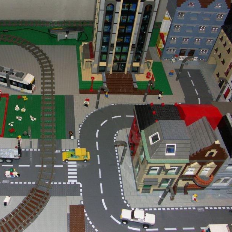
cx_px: 58
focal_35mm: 41
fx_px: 311
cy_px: 111
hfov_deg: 39.8
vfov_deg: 40.9
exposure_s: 1/50
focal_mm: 7.2
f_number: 2.8
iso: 200
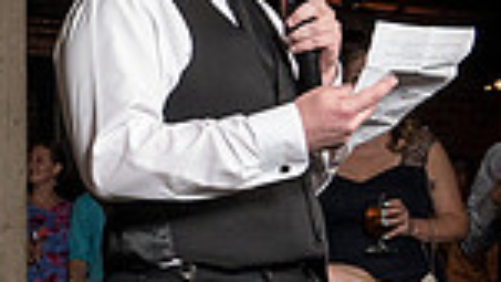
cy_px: 290
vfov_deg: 9.1
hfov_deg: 14.7
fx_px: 1767
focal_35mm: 133
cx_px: -302
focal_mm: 22
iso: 2000
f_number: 5.6
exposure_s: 1/200
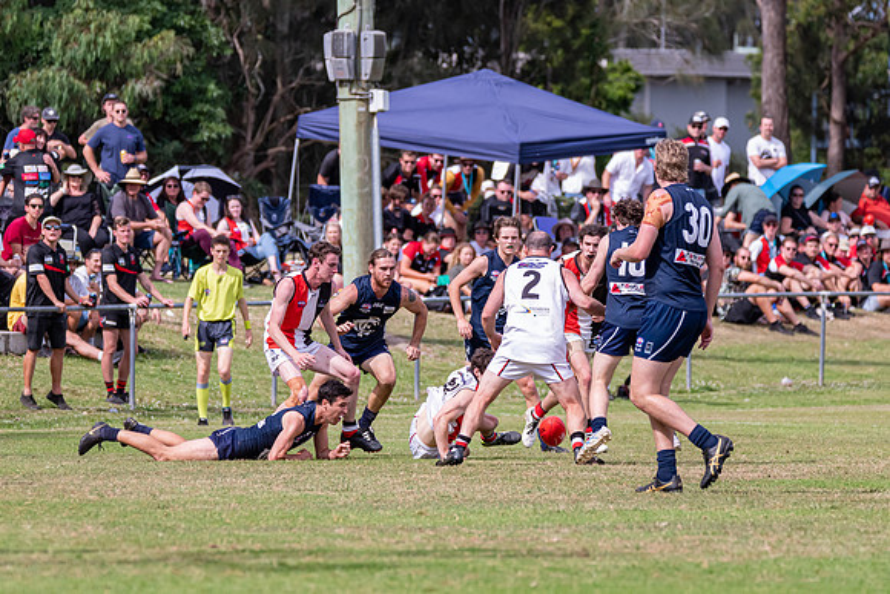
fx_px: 10448
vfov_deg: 3.3
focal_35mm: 423
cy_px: 273
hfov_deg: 4.9
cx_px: 383
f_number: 6.3
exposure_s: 1/2000
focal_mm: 300
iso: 800
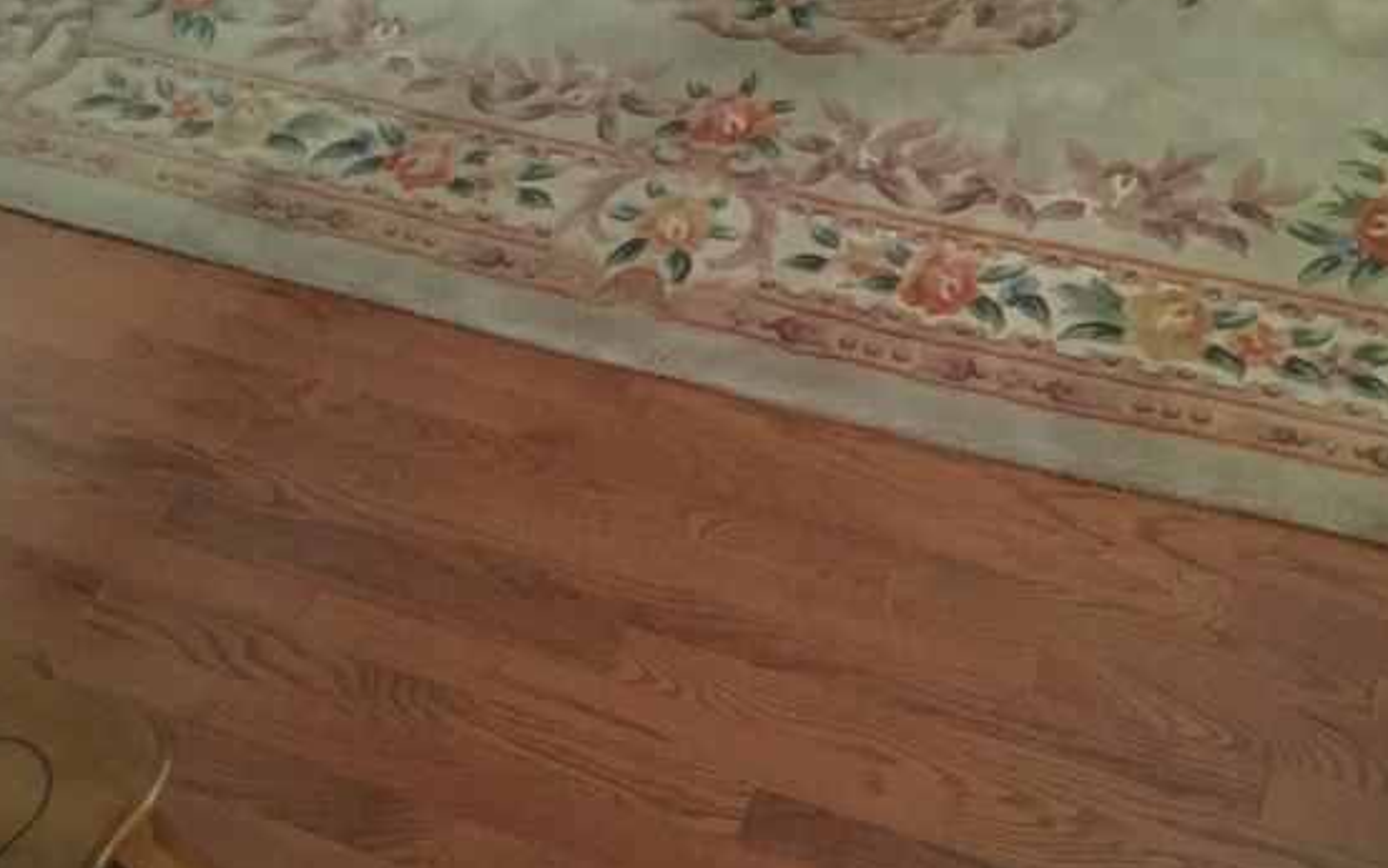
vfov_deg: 33.4
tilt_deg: -60.0
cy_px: 559
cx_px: 735
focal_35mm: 38
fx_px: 1438
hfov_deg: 51.5
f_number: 2.4
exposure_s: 1/15
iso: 640
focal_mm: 3.3
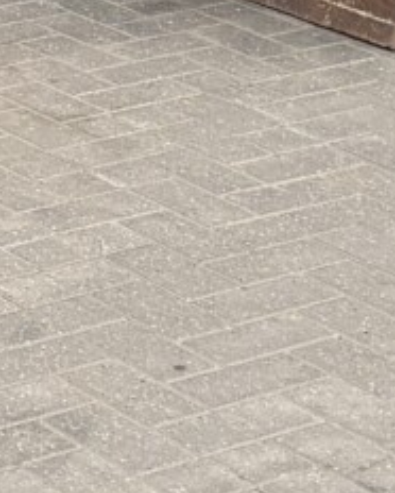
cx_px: -100
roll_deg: +0.8
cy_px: -863
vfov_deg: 8.4
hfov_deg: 7.6
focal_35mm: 202
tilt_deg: +1.8
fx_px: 2948
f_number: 1.78
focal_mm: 6.76
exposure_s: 1/992
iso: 100
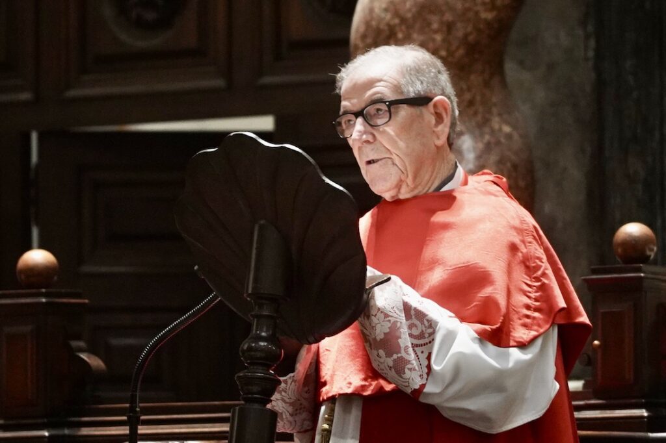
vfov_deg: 4.6
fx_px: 5548
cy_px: 222
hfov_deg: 6.9
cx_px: 333
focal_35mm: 300
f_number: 4
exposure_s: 1/80
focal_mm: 200
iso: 3200
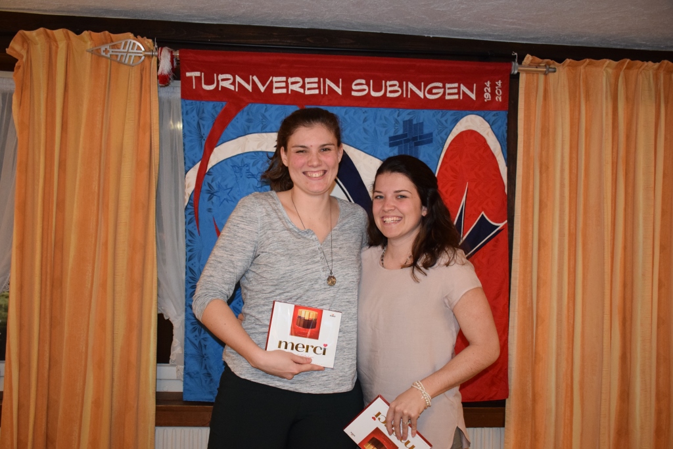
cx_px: 336
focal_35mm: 33
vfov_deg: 40.0
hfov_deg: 57.2
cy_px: 224
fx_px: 617
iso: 2800
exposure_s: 1/60
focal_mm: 22
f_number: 3.5
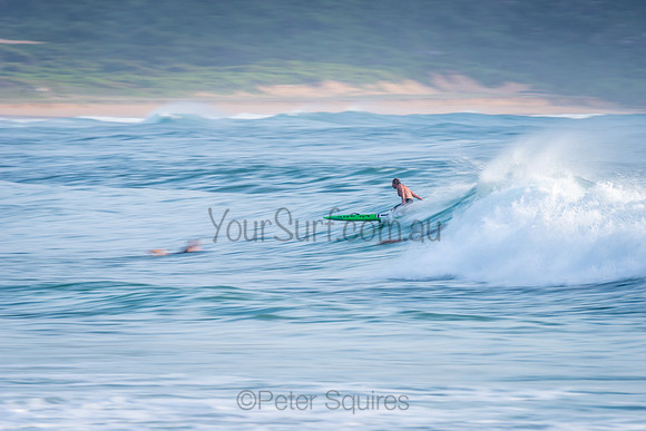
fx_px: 8974
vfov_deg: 2.8
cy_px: 216
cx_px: 323
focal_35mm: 500
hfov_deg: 4.1
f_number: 10
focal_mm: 500
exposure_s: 1/20
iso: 64
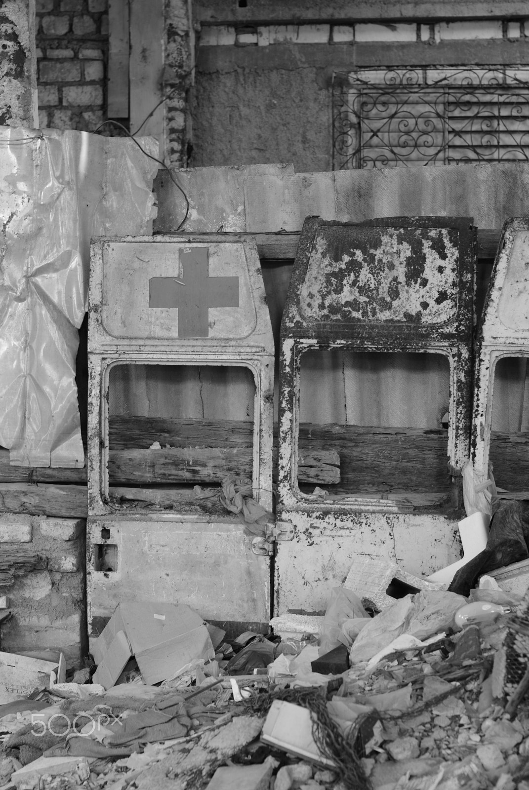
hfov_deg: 18.2
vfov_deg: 27.0
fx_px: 1648
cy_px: 395
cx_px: 264
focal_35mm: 75
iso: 100
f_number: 3.5
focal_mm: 50
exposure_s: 1/50
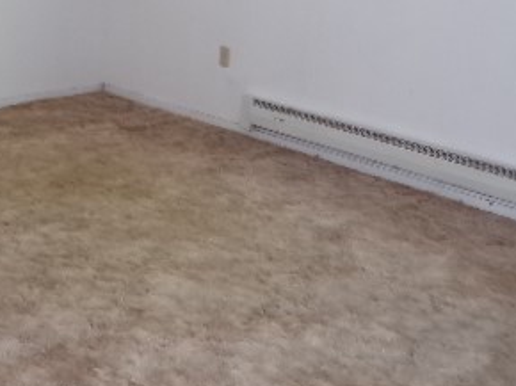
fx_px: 789
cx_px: 215
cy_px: 68
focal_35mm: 53
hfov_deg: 36.1
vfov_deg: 26.9
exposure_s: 1/17
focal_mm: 4.3
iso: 250
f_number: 3
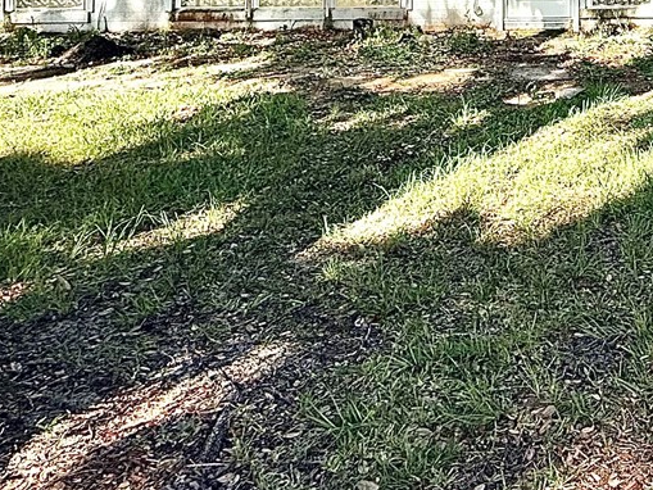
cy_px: -126
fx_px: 830
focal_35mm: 44
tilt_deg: +2.5
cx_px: 620
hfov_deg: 39.0
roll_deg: -0.5
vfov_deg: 28.0
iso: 50
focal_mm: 2.22
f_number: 2.2
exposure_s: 1/888
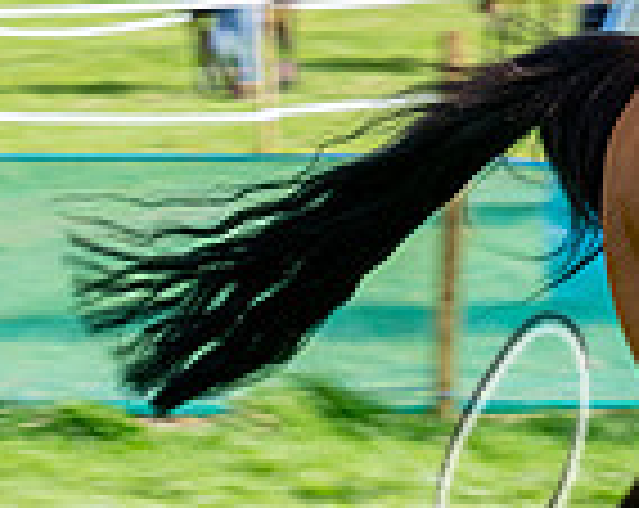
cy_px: 319
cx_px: 1156
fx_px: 7908
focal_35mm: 419
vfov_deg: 3.7
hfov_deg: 4.6
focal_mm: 72
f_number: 11
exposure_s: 1/200
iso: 200
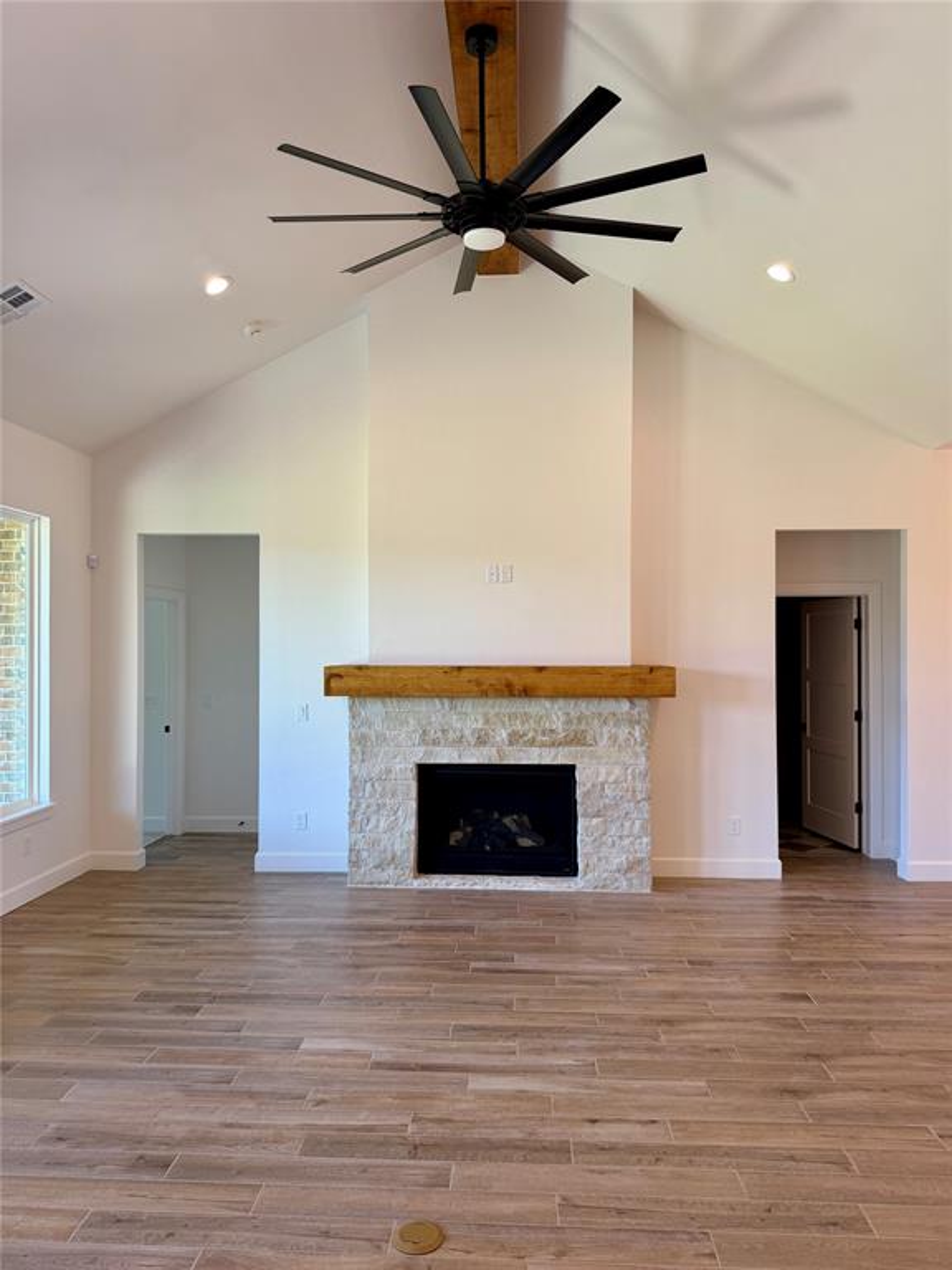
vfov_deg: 71.6
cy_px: 635
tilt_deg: +0.7
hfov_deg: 56.8
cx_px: 476
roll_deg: +0.3
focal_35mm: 24
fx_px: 880
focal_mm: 6.76
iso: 100
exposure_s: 1/120
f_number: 1.78
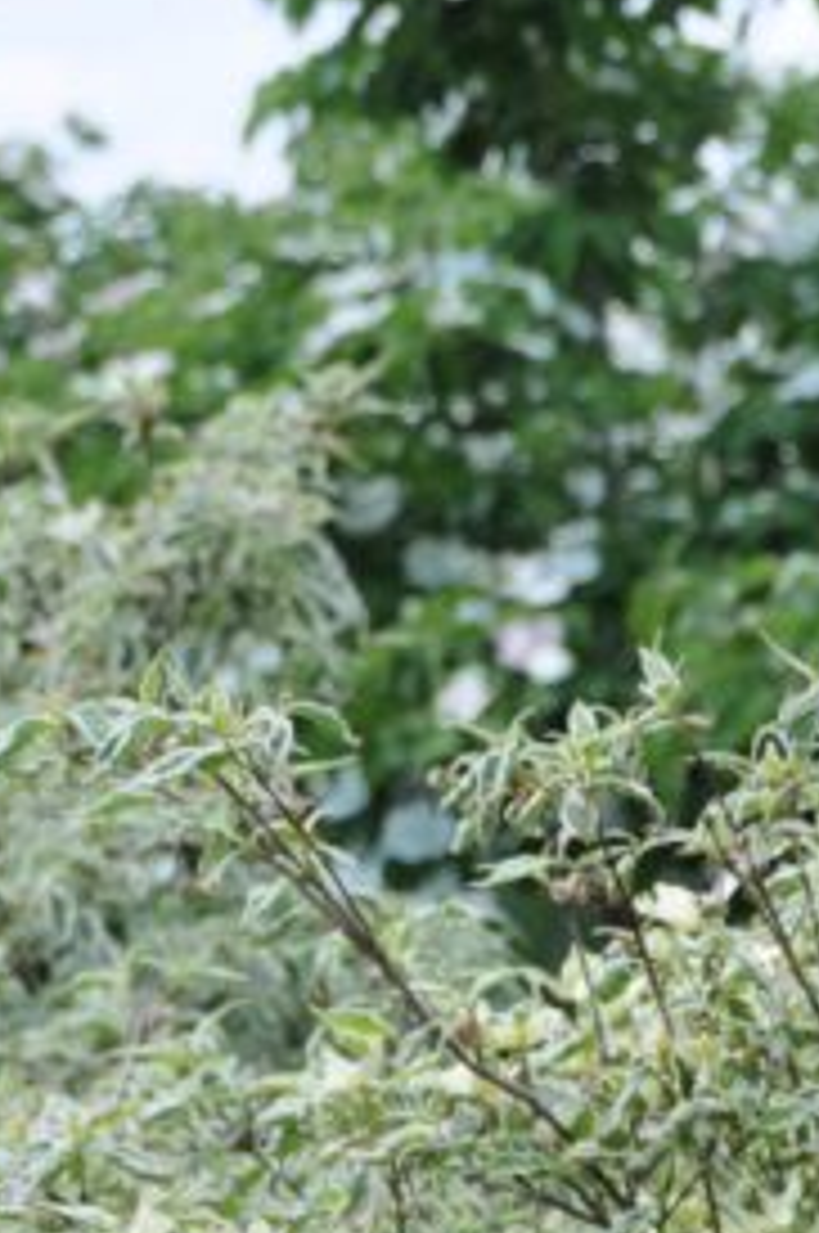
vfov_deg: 11.5
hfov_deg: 7.8
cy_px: 1584
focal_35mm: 174
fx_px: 5948
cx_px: 819
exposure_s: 1/2500
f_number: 4
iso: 640
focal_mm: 31
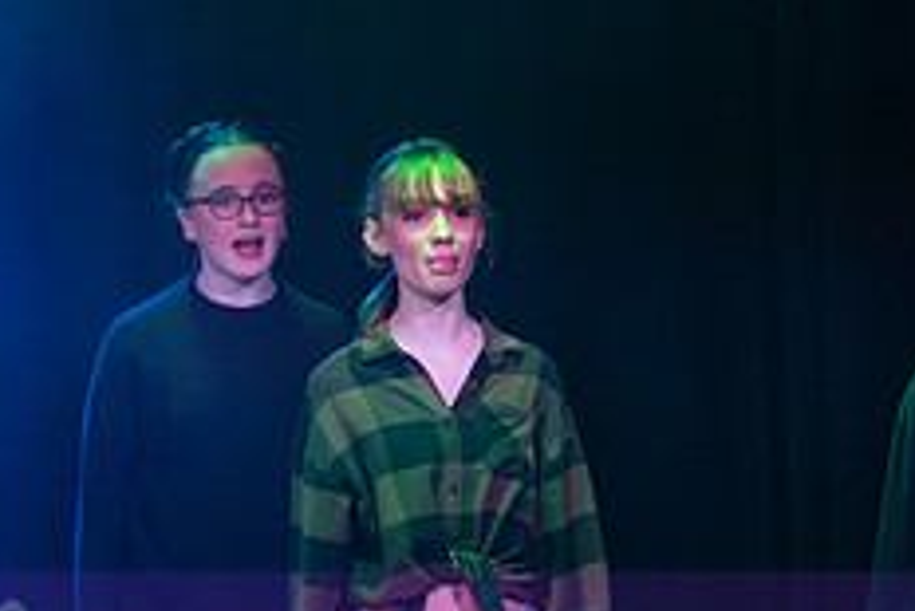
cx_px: 469
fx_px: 9206
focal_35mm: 362
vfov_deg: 3.8
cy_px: 664
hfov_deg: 5.7
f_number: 4
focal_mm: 145
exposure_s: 1/800
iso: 5000
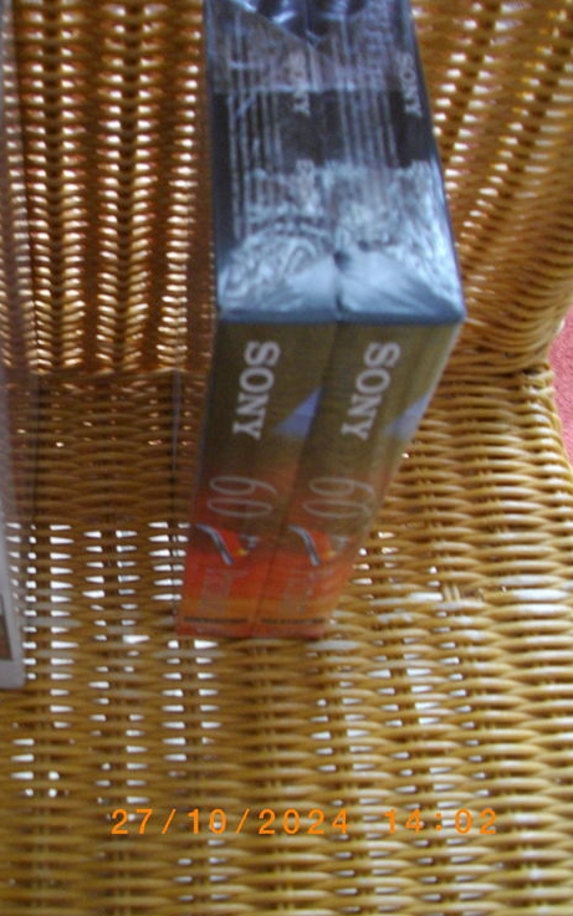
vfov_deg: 43.5
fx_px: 1149
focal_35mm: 46
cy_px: 456
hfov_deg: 26.5
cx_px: 2
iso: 200
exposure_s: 1/60
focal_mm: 5.7
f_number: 2.9
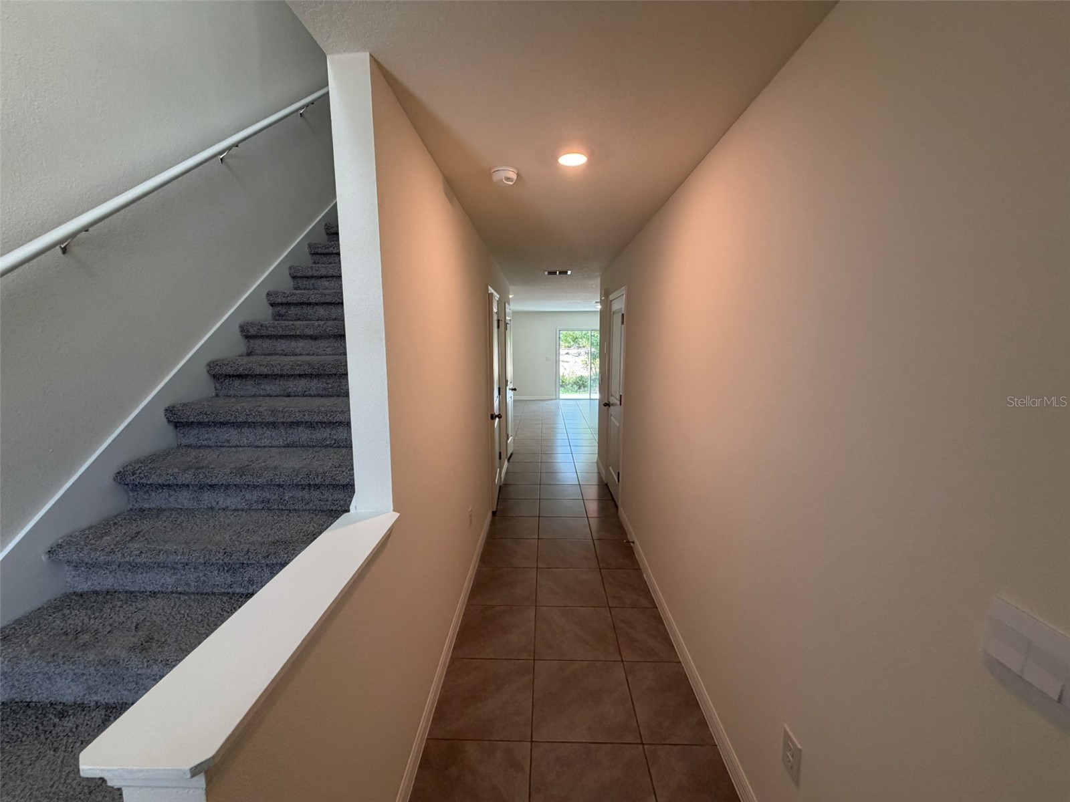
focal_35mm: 14
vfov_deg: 85.7
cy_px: 401
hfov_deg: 102.1
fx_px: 433
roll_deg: +0.8
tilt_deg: -8.0
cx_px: 535
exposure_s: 1/120
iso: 160
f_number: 2.2
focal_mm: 2.22
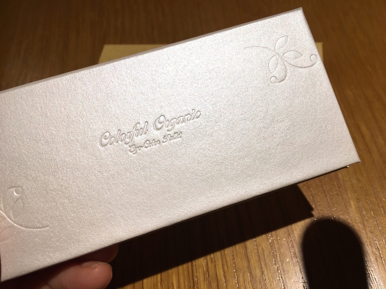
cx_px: 193
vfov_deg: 48.2
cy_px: 144
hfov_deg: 61.7
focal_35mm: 29
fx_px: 323
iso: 25
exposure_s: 1/120
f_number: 2.2
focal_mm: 4.15
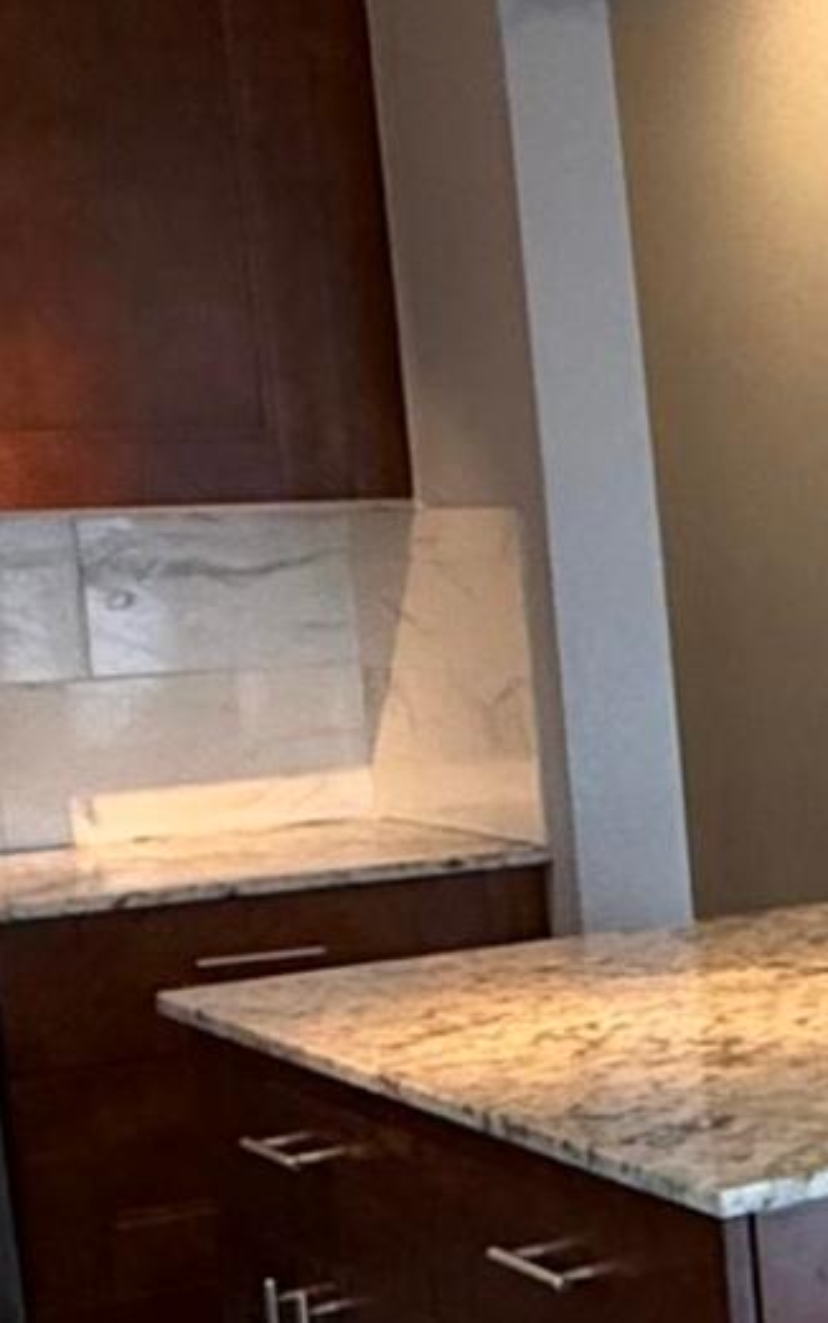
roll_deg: +1.2
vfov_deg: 25.2
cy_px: 790
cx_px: 2271
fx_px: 2958
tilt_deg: -5.9
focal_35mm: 82
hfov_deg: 11.5
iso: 200
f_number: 2.2
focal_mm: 2.22
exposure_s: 1/120
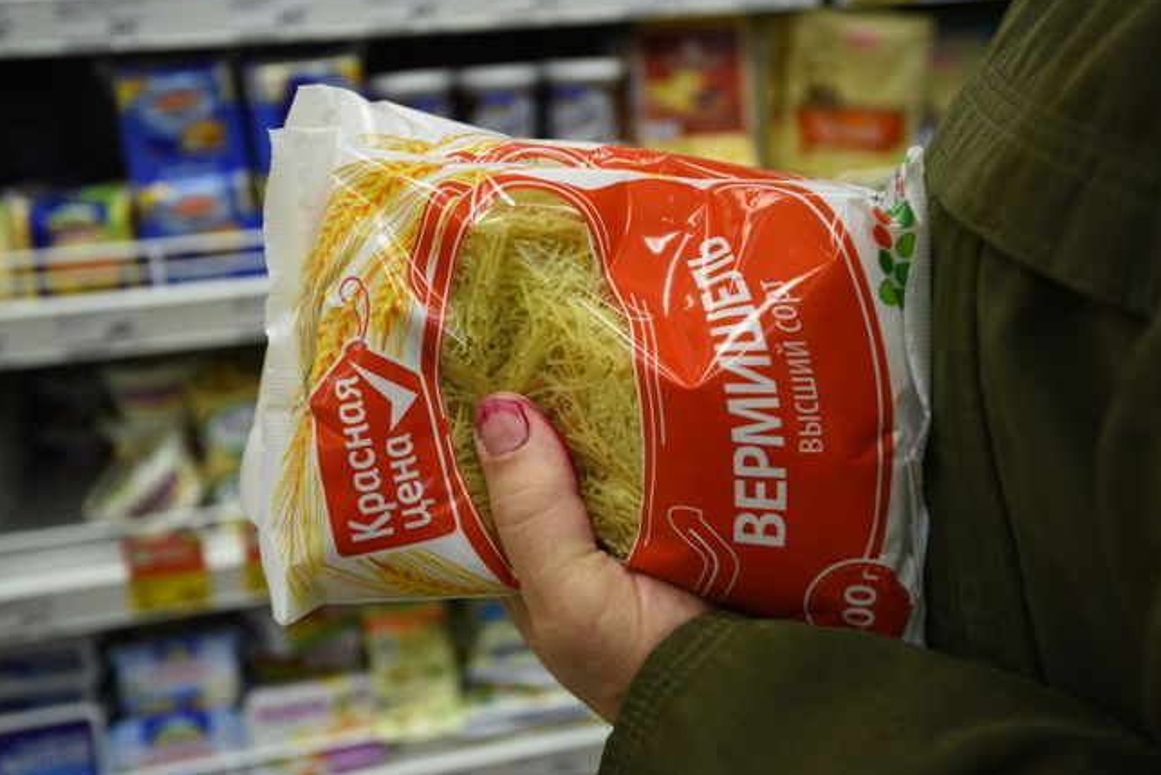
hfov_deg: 50.6
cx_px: 538
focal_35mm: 38
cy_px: 367
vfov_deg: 35.1
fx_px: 1226
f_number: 4
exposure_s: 1/200
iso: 1000
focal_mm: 35
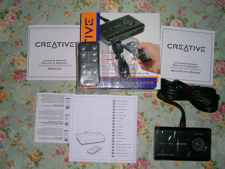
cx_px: 112
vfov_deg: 27.5
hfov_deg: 36.2
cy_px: 84
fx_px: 344
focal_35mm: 53
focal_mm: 8
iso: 50
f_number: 3.2
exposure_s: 1/60.1
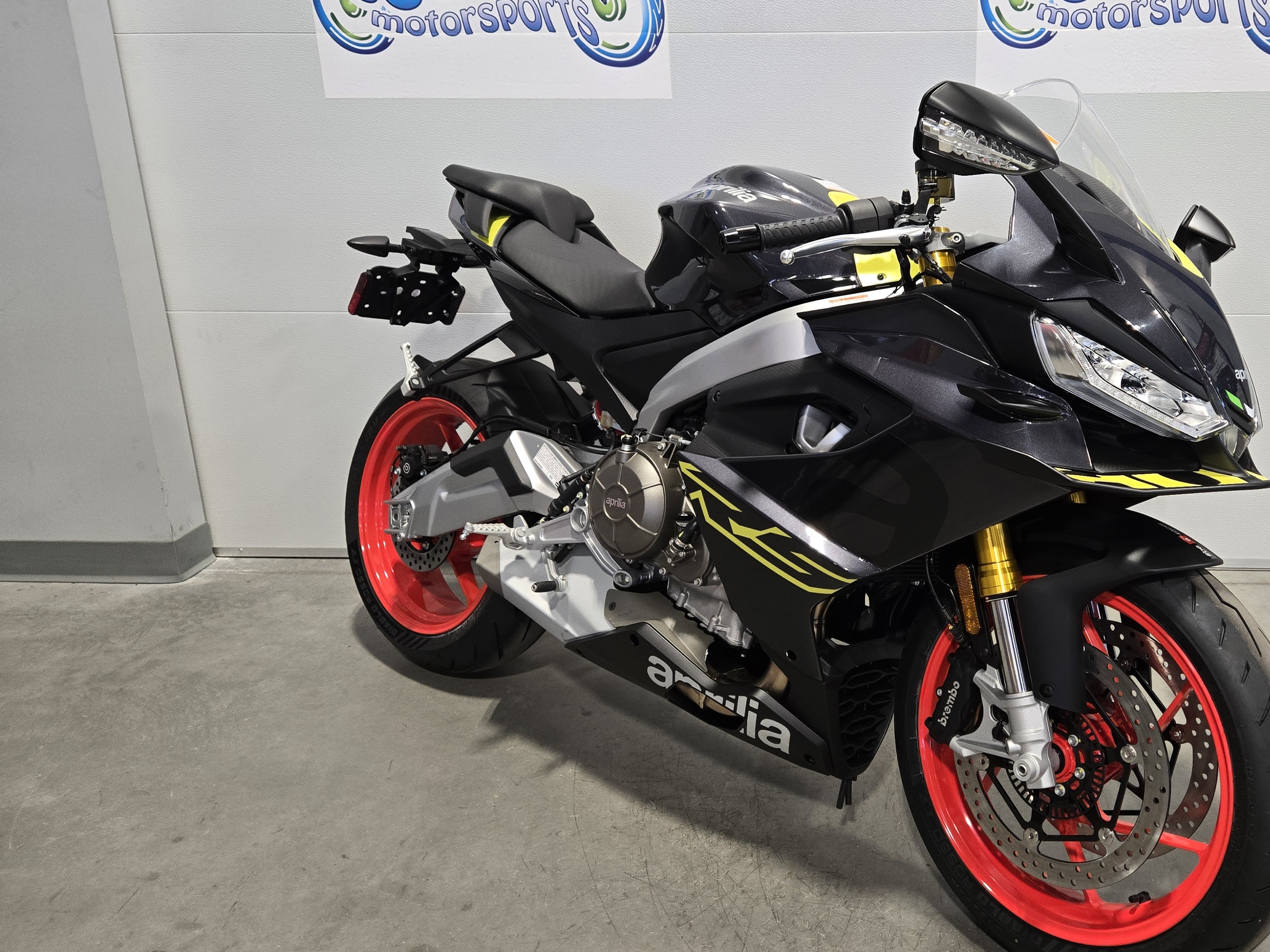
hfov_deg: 57.0
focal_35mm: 31
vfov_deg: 45.4
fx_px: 1137
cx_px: 855
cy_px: 431
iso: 250
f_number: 1.8
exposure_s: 1/120
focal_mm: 5.4
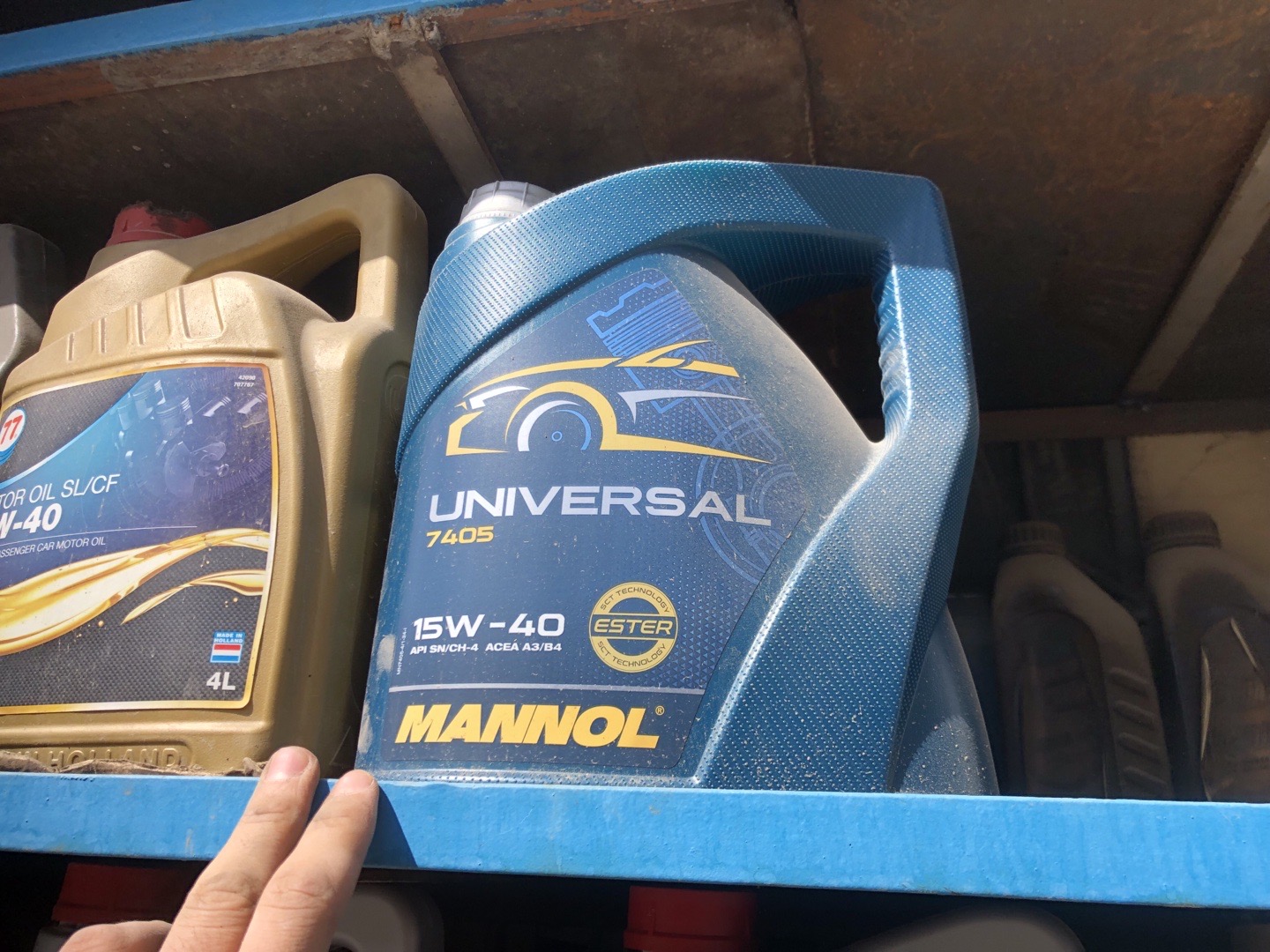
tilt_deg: +22.2
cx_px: 635
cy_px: 476
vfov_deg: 49.7
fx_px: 1027
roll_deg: +0.0
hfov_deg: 63.4
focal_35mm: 28
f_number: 1.8
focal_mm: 4
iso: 20
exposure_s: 1/1312
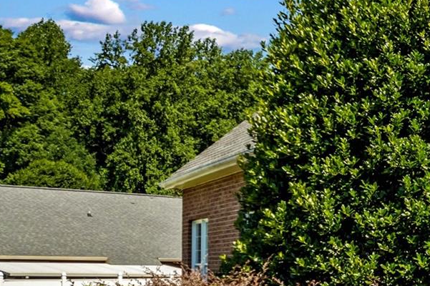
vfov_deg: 18.0
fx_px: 895
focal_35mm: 75
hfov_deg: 22.5
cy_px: 239
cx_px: 630
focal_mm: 8.38
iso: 120
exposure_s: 1/800
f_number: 2.8
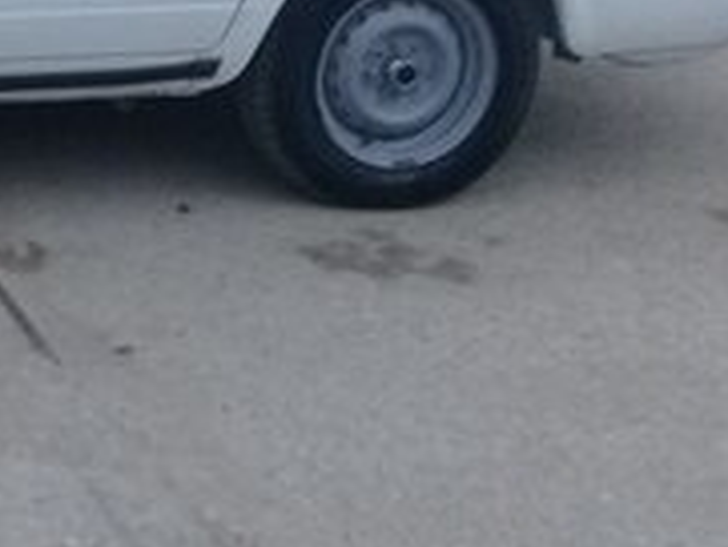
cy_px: -147
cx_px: -350
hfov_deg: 16.0
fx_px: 2378
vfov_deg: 12.7
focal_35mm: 113
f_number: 2.2
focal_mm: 3.3
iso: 100
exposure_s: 1/33
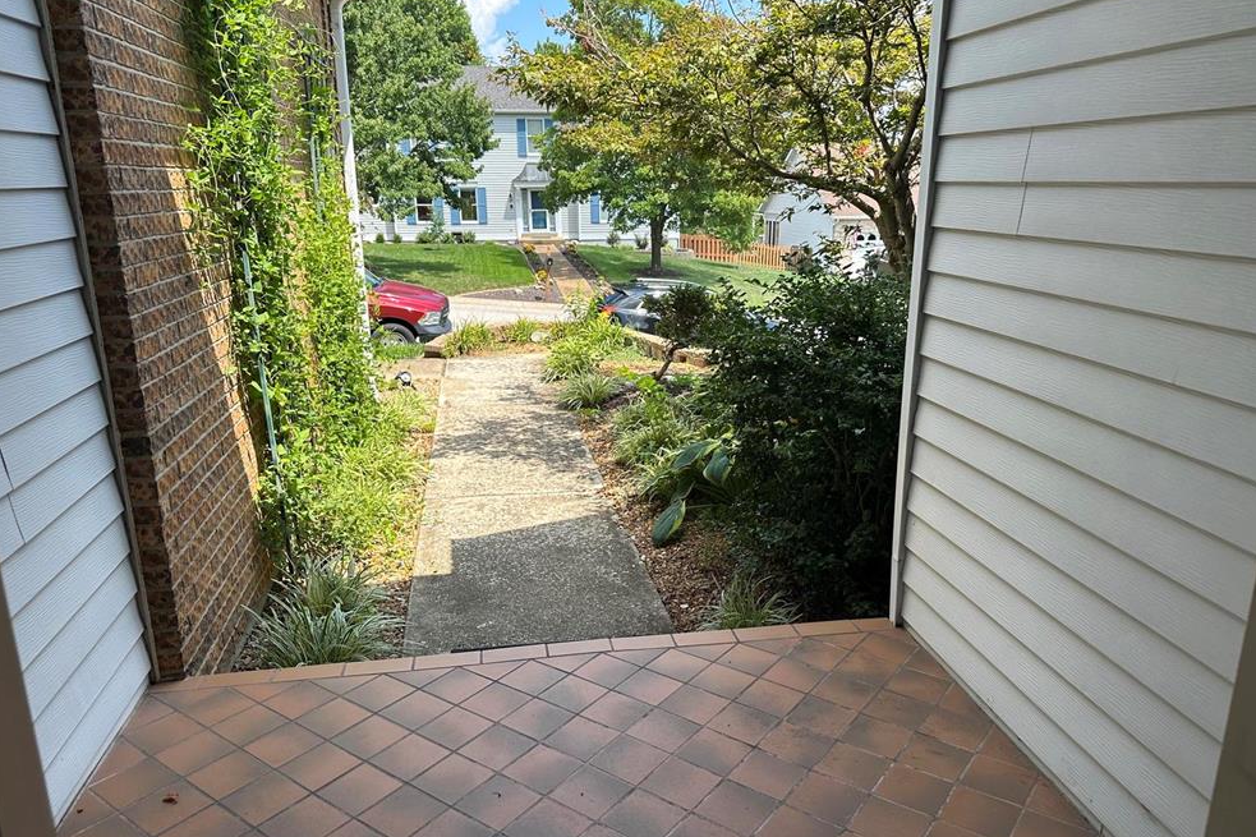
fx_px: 907
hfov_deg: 69.4
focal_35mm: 26
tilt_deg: -16.9
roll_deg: +0.0
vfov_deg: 49.5
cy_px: 438
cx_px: 629
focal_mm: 6.86
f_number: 1.78
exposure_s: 1/1144
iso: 80
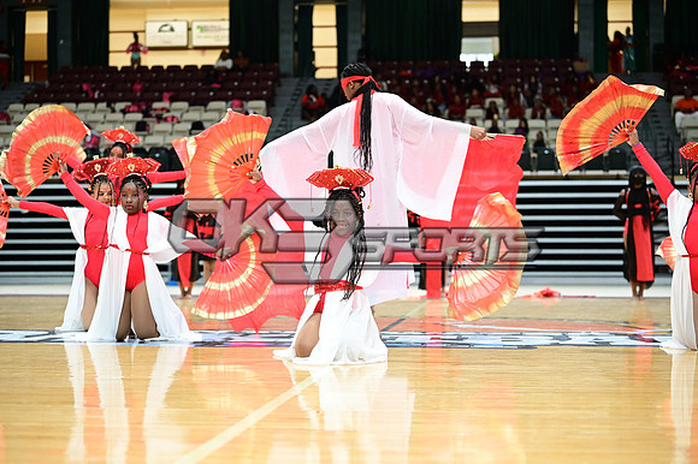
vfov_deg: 19.4
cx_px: 349
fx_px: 1356
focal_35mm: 70
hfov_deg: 28.9
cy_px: 232
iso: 6400
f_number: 3.2
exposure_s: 1/1000
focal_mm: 70
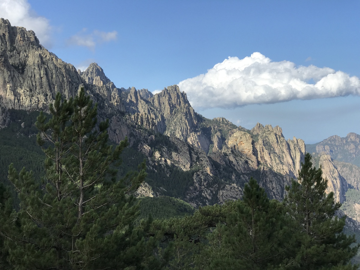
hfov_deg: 33.8
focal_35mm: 57
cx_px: 180
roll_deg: +2.0
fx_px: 593
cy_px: 135
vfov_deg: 25.7
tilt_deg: -0.1
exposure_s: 1/812
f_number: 2.8
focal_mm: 6.6
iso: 20
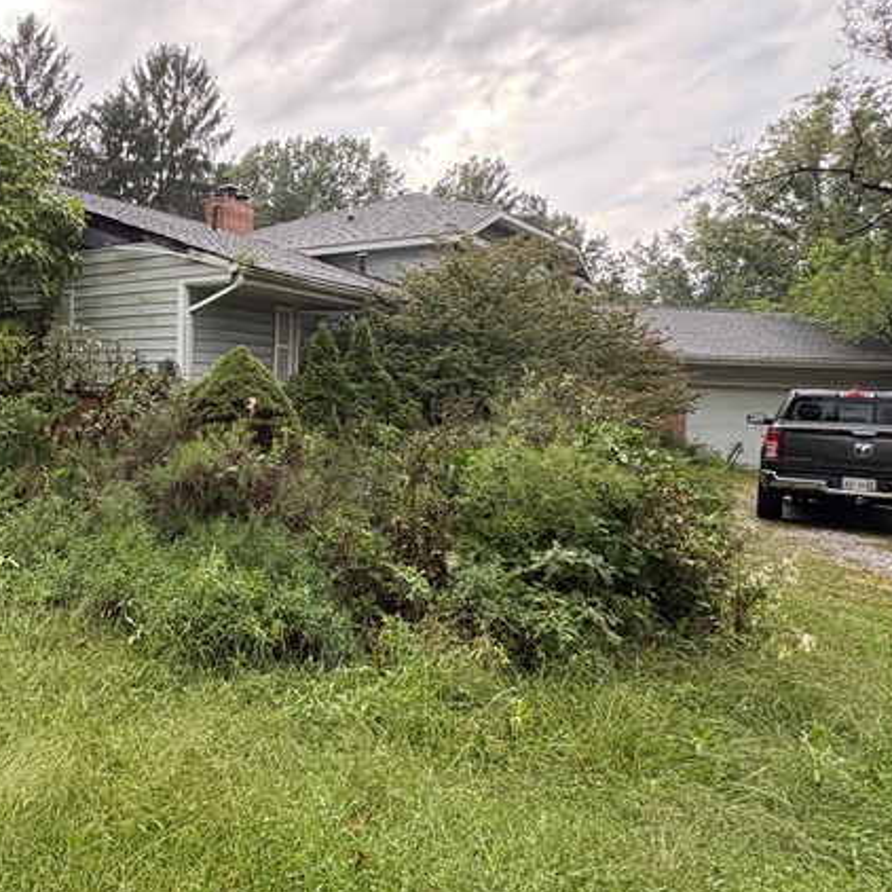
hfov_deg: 47.7
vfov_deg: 54.0
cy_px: 414
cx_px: 68
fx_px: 875
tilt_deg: -1.0
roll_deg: -1.6
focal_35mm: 30
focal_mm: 2.22
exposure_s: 1/70
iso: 250
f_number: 2.2
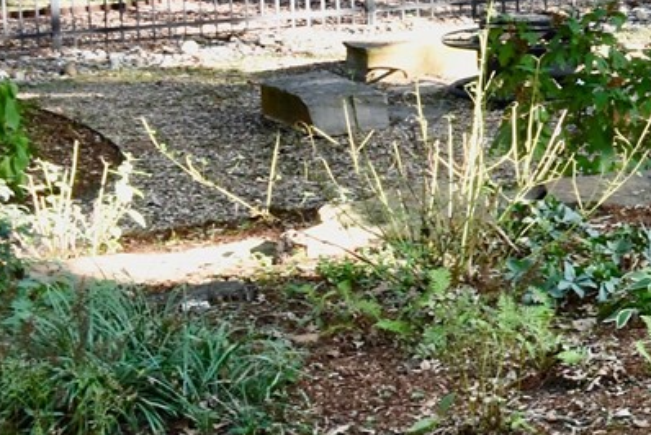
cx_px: 1330
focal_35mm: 138
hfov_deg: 12.8
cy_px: -50
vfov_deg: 9.8
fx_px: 2497
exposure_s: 1/100
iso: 400
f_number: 5
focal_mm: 18
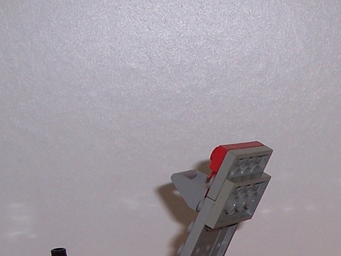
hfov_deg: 15.2
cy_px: 348
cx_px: 324
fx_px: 1261
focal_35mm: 128
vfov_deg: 11.2
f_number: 3
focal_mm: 7
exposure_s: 1/60
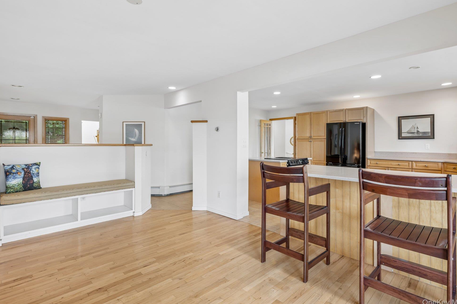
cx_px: 228
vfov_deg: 67.4
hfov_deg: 90.0
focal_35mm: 18
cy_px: 147
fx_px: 228
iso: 250
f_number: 9
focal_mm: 17
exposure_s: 1/6
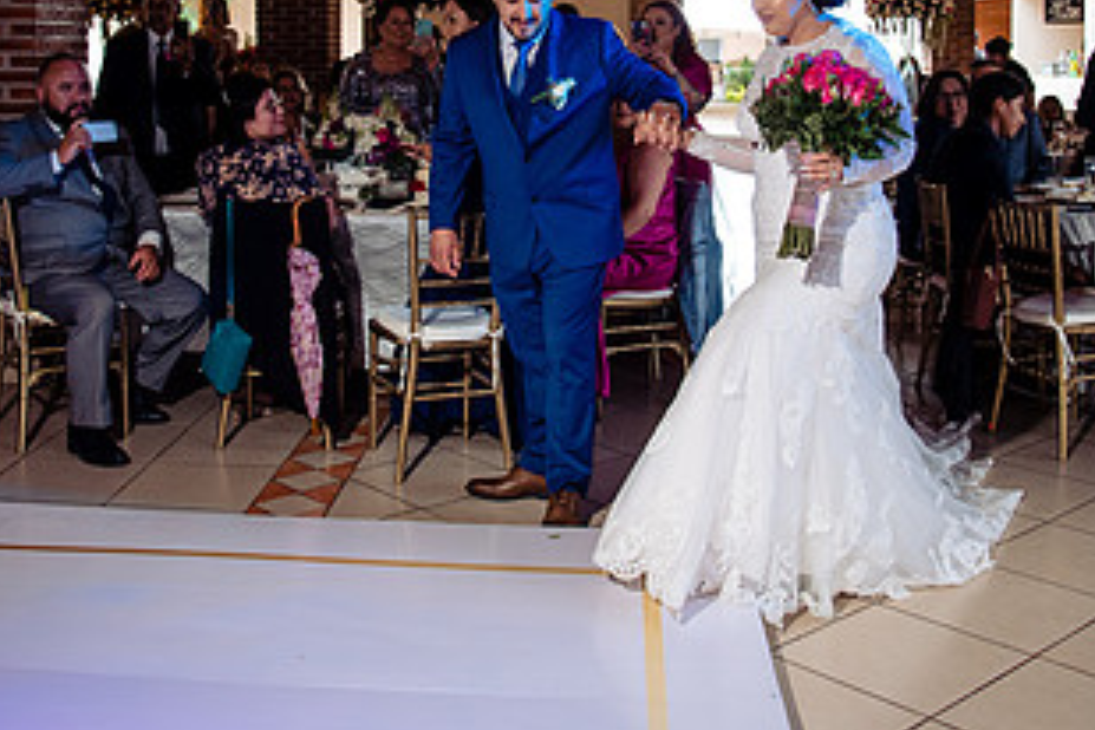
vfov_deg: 28.8
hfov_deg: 43.6
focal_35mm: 45
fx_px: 1369
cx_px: 539
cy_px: 83
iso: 1250
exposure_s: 1/125
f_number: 5.6
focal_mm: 24
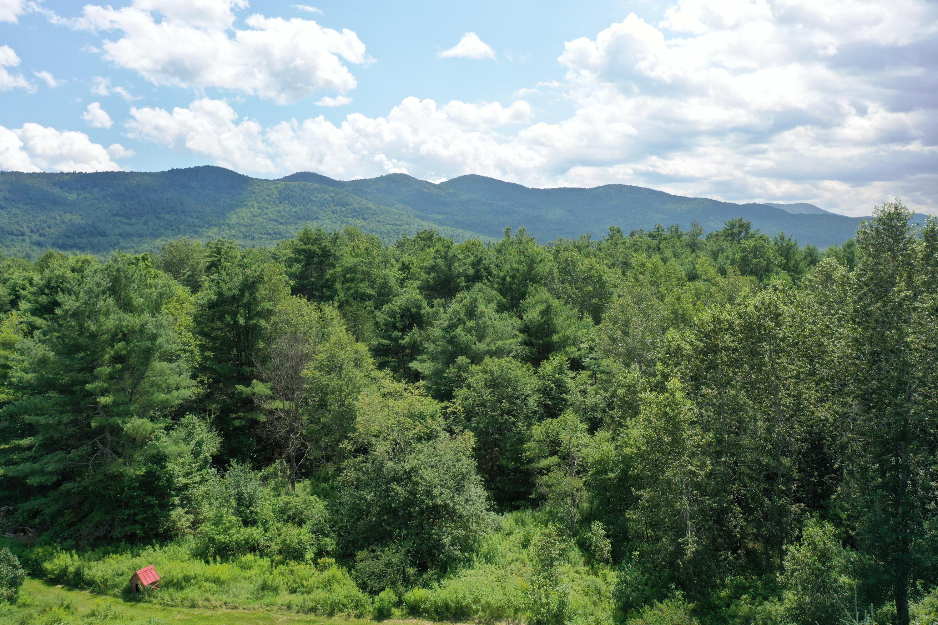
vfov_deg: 46.4
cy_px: 312
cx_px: 469
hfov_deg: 65.5
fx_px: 729
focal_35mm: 28
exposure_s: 1/1600
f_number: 2.8
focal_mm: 10.26
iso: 100
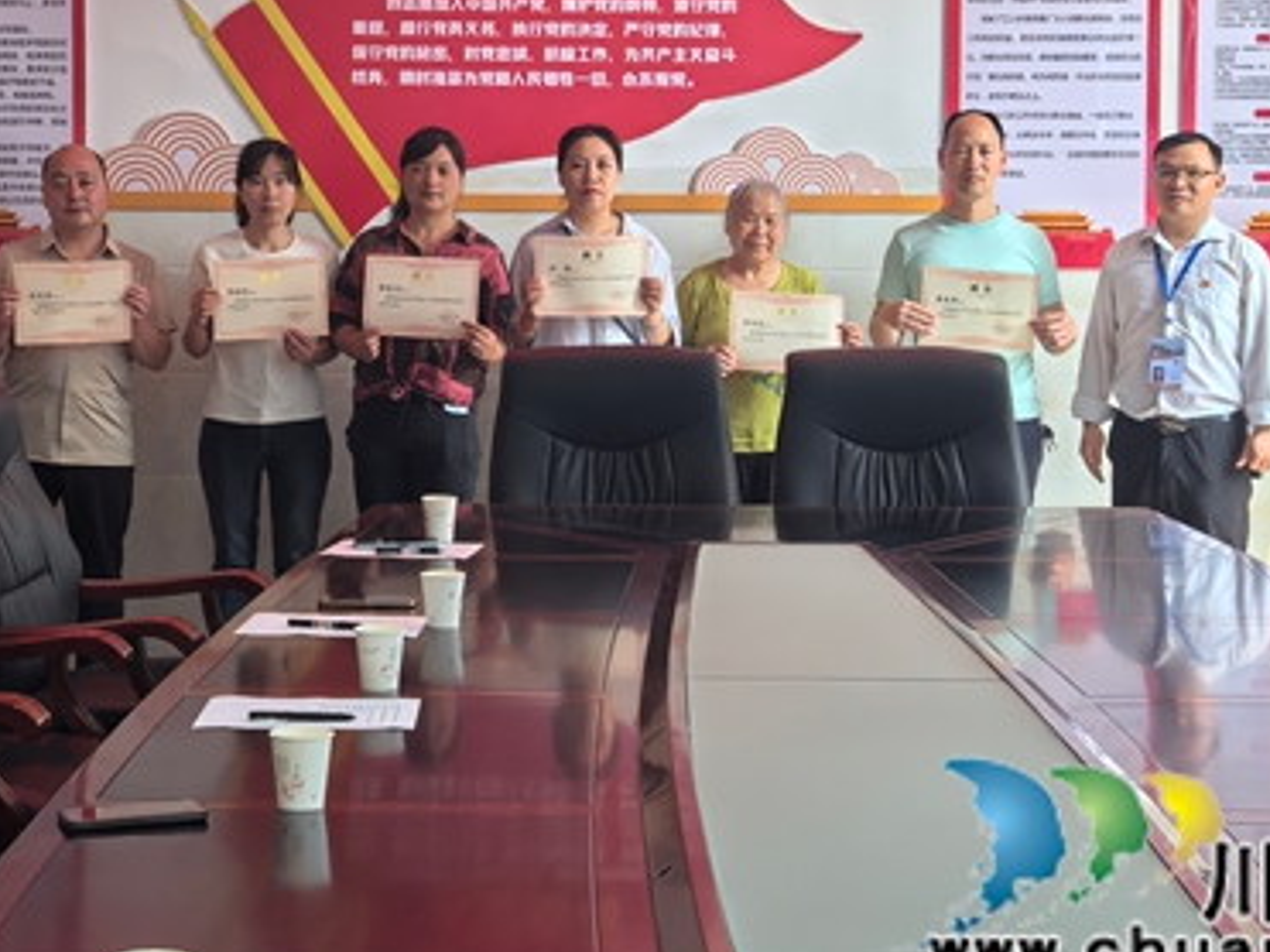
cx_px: 534
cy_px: 260
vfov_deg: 19.3
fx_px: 2787
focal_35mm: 76
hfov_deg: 25.6
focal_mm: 5.75
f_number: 4
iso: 250
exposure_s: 1/100
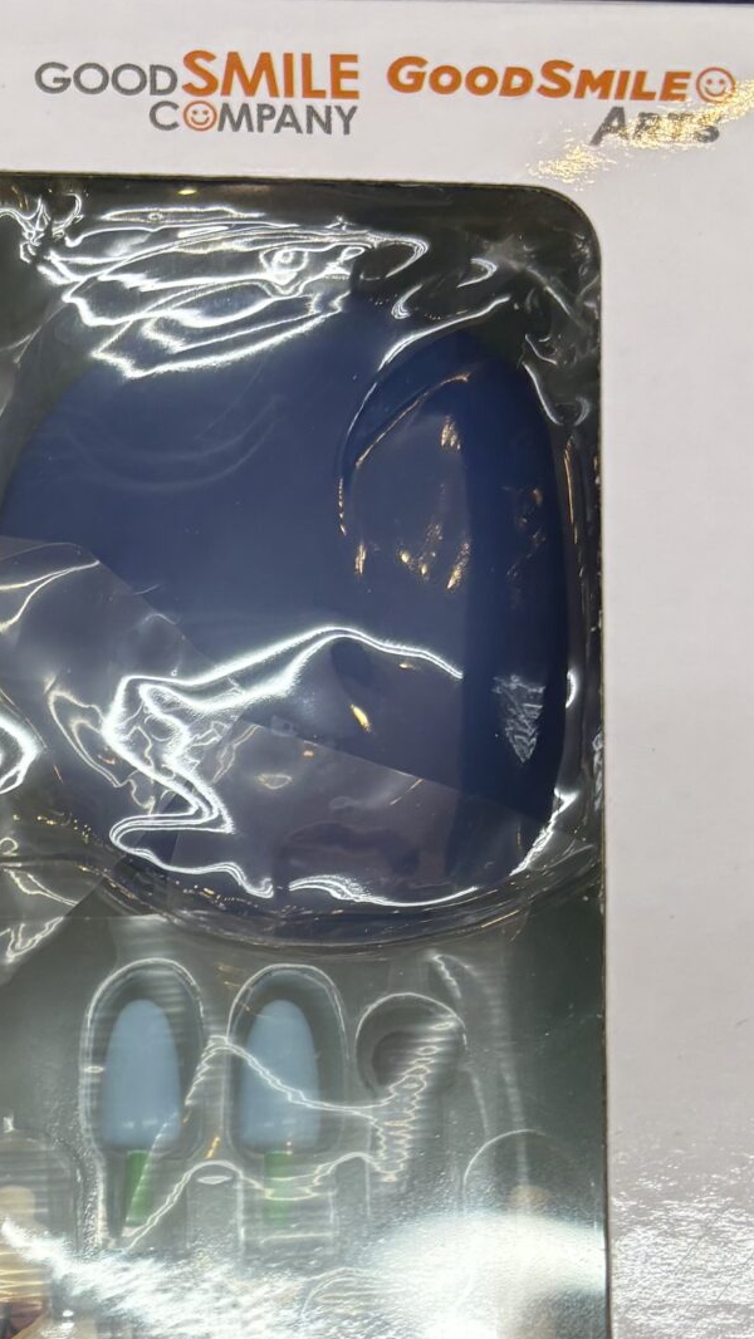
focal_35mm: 68
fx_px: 2416
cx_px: -48
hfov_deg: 17.2
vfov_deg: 29.3
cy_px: 1288
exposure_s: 1/120
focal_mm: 5.96
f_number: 1.6
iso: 50
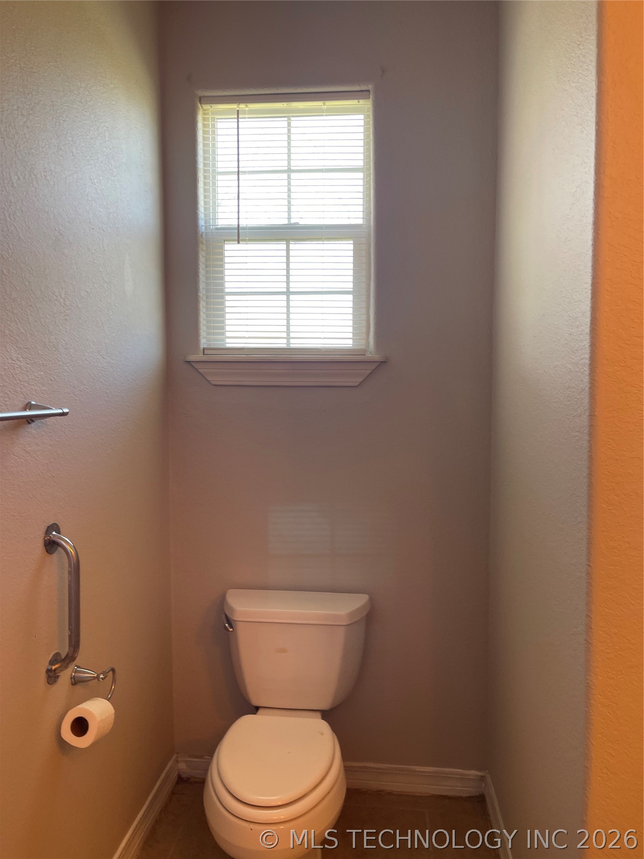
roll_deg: +0.2
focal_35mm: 25
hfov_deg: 54.9
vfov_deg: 69.4
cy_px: 430
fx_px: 620
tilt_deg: -6.2
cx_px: 322
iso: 80
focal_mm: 5.1
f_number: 1.6
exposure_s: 1/60
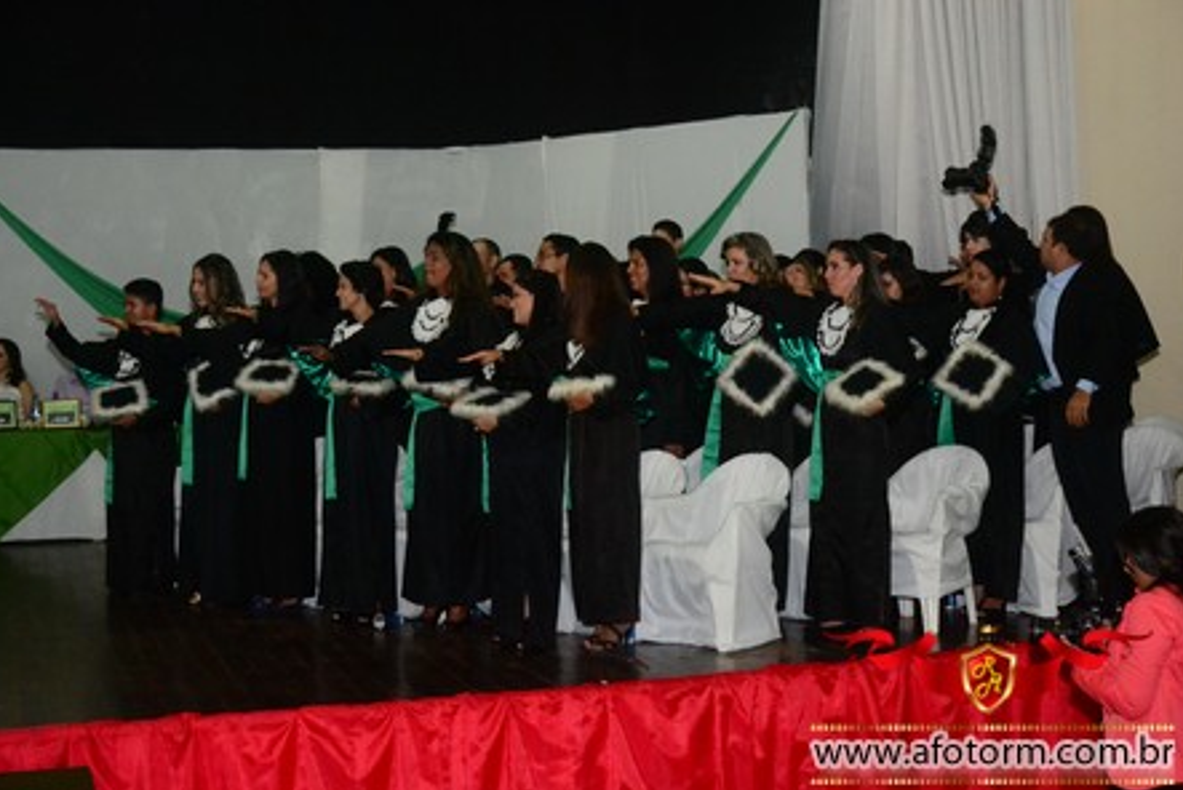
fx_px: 2203
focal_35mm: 67
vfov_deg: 20.3
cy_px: 398
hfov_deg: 30.1
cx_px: 587
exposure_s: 1/80
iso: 3200
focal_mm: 44
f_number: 5.6
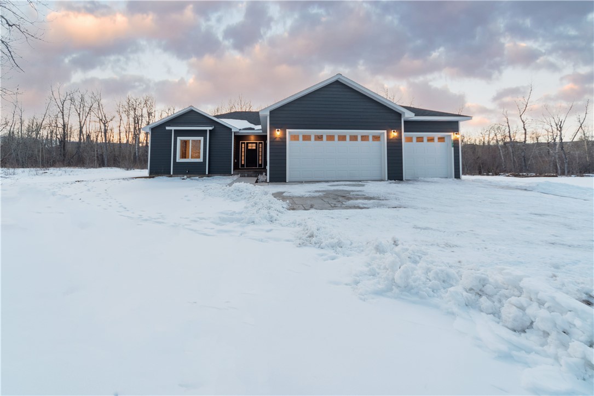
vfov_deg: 90.0
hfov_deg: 112.6
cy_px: 198
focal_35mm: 12
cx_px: 297
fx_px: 198
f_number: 7.1
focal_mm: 12
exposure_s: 1/100
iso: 400
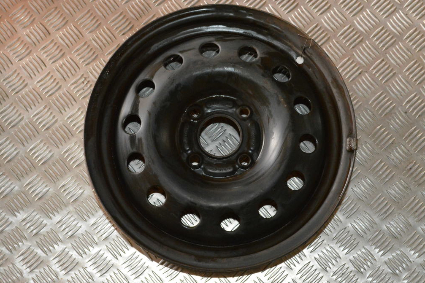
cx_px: 214
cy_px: 142
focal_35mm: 61
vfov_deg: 22.3
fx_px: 720
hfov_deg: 32.9
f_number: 8
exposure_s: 1/60
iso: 6400
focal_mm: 40
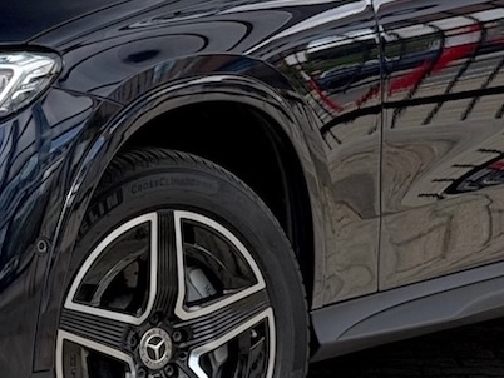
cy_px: 78
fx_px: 2433
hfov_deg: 11.8
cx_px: 105
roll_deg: +0.4
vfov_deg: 8.9
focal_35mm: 167
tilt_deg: -2.0
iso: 80
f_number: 1.78
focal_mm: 6.76
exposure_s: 1/371
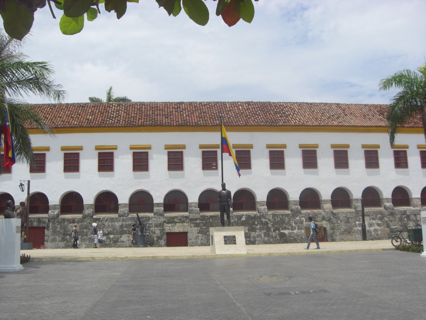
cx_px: 213
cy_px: 160
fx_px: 468
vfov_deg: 37.7
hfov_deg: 49.0
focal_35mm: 38
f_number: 8
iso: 100
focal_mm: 6.2
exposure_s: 1/400
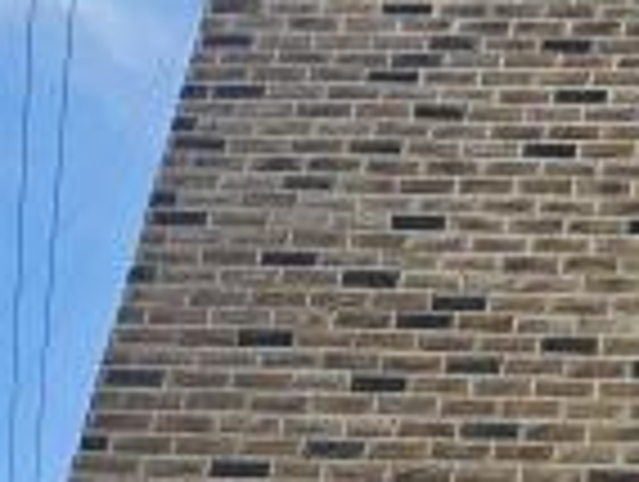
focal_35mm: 73
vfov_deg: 19.1
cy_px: 581
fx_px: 1350
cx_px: 832
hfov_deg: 23.5
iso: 50
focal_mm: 2.2
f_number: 2.2
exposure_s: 1/1395
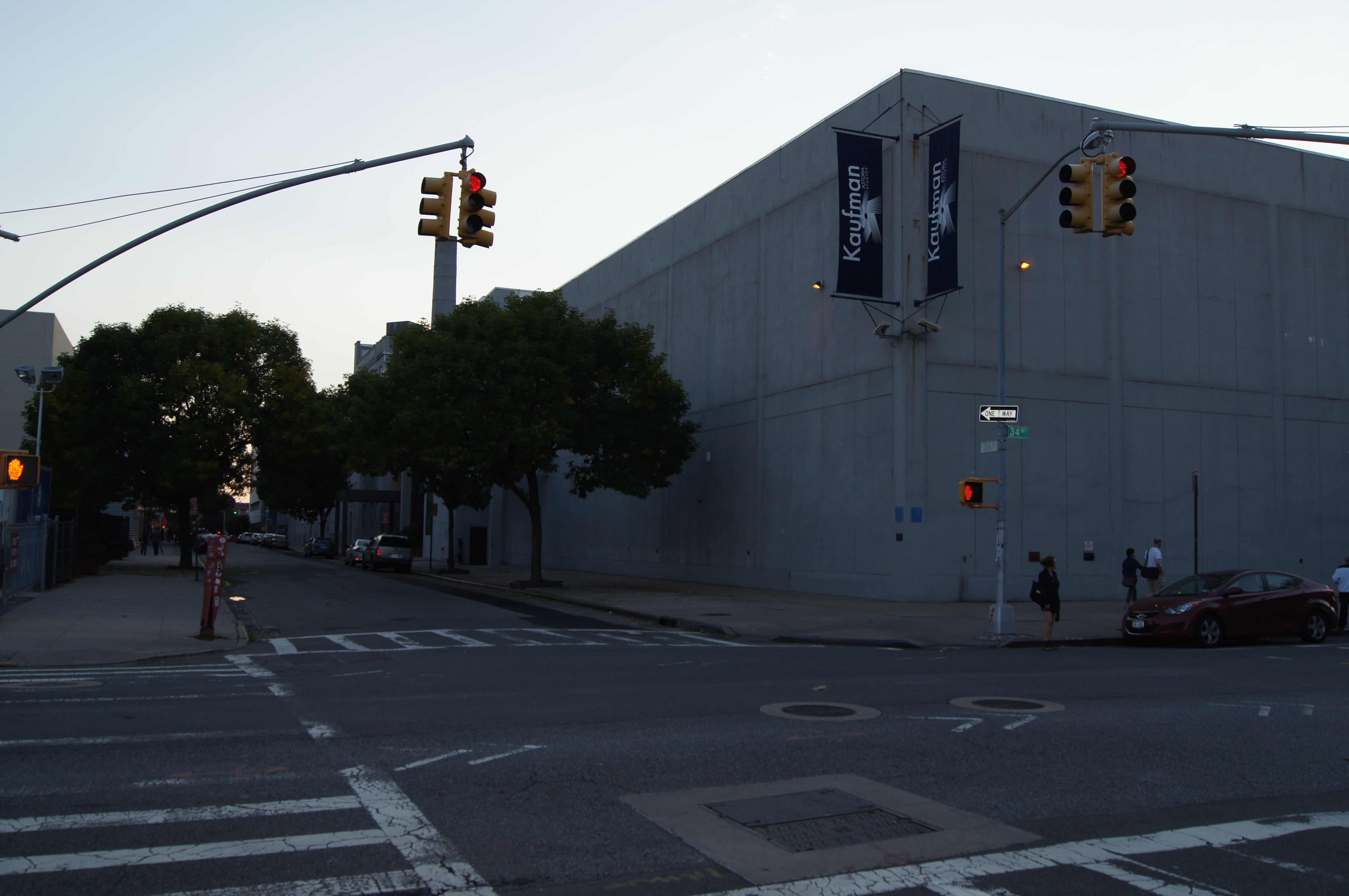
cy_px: 448
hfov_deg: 57.3
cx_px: 674
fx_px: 1235
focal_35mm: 33
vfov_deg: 39.9
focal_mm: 22
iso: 100
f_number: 8
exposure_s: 1/125
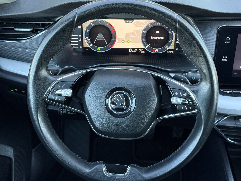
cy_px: 90
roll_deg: +0.8
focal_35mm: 48
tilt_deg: -32.2
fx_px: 334
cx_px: 120
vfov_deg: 30.3
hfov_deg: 39.7
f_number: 1.78
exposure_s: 1/60
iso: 250
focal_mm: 6.76
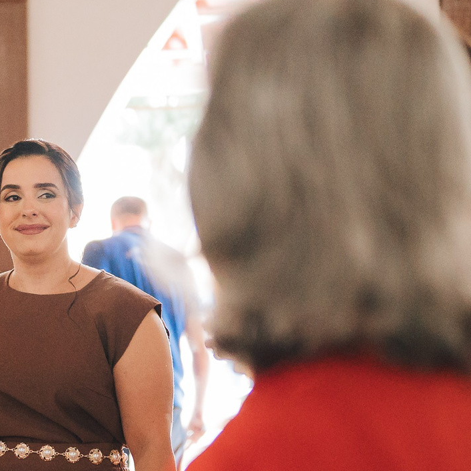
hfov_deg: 10.8
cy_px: 475
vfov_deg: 10.9
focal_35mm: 159
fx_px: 2448
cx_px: -77
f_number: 1.8
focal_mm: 50
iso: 2500
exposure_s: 1/500
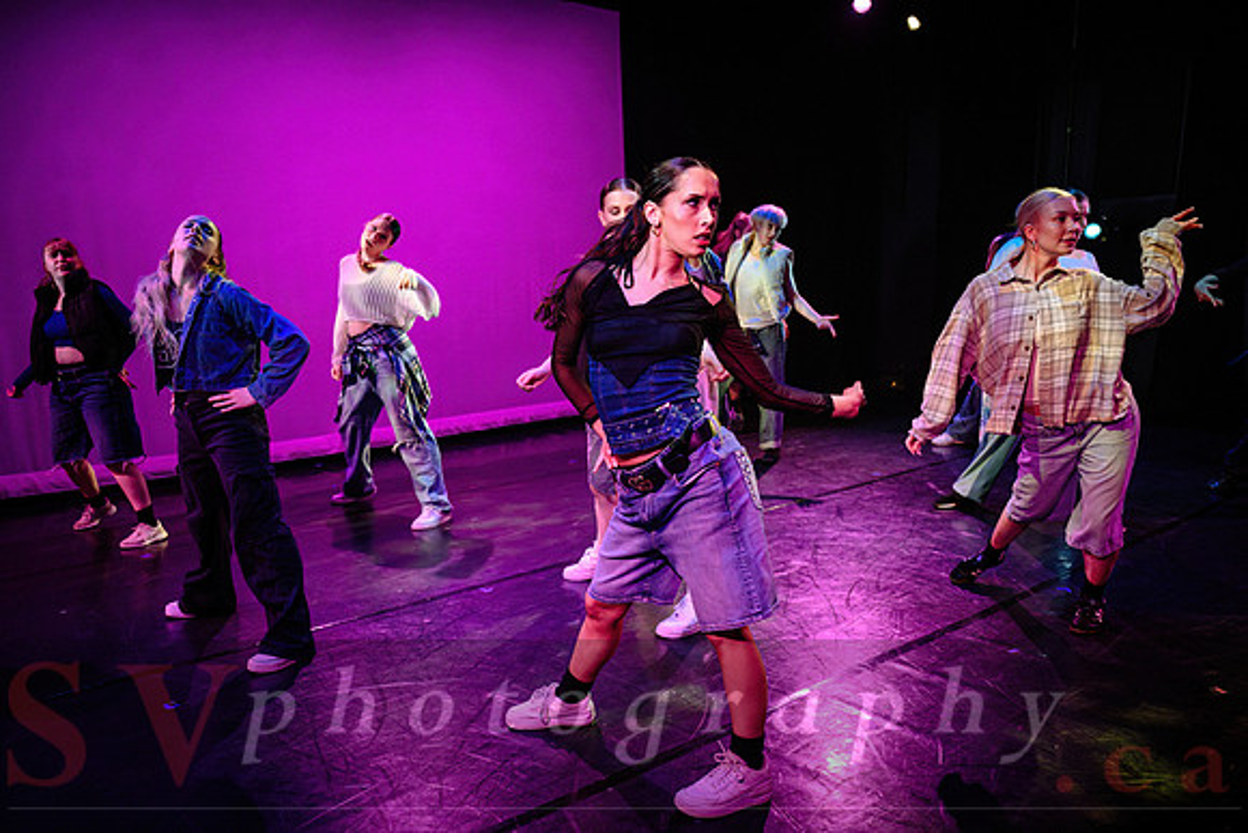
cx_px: 579
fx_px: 972
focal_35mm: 28
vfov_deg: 46.2
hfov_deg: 65.3
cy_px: 486
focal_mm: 24
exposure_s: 1/300
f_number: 2.8
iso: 2000
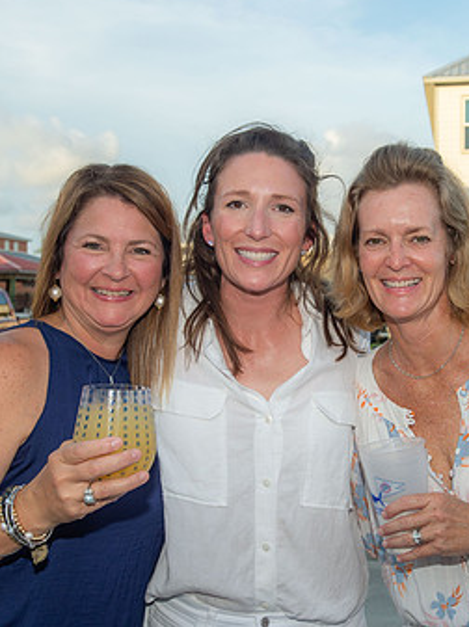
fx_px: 959
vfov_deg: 36.2
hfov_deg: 27.4
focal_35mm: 53
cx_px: 287
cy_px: 331
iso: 200
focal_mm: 32
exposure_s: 1/200
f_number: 7.1
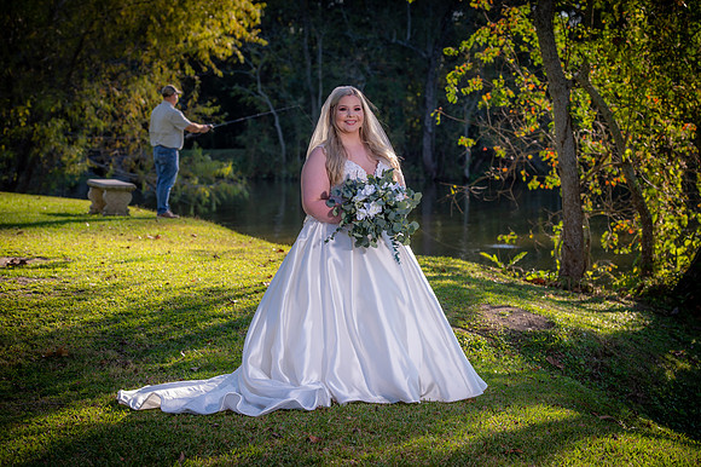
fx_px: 1907
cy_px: 234
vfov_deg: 13.9
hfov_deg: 20.8
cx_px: 350
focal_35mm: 98
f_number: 5.6
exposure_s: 1/125
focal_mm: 98
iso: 100
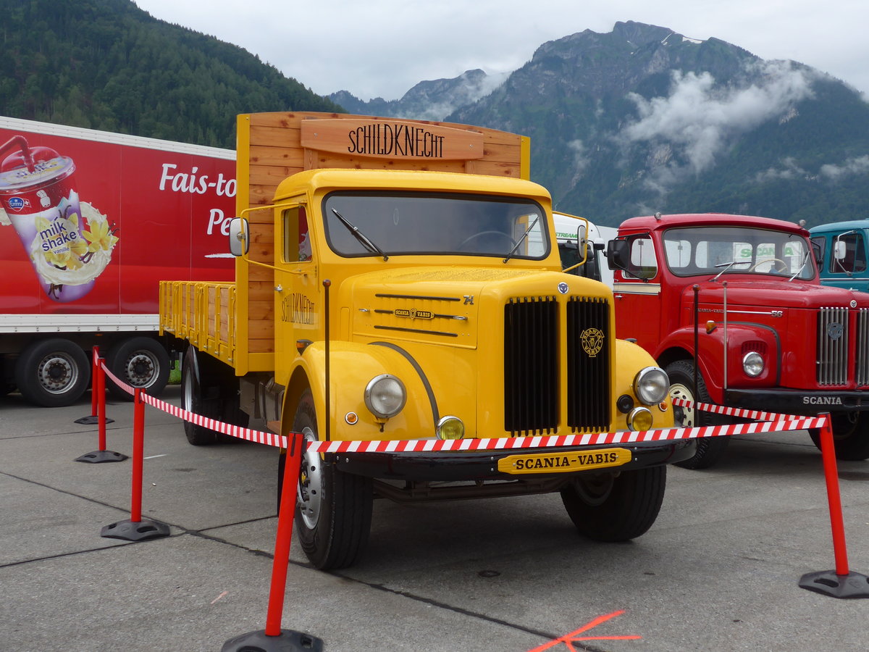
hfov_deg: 47.9
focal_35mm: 39
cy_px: 326
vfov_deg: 36.8
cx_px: 434
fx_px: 979
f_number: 2.8
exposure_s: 1/640
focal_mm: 8
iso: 80
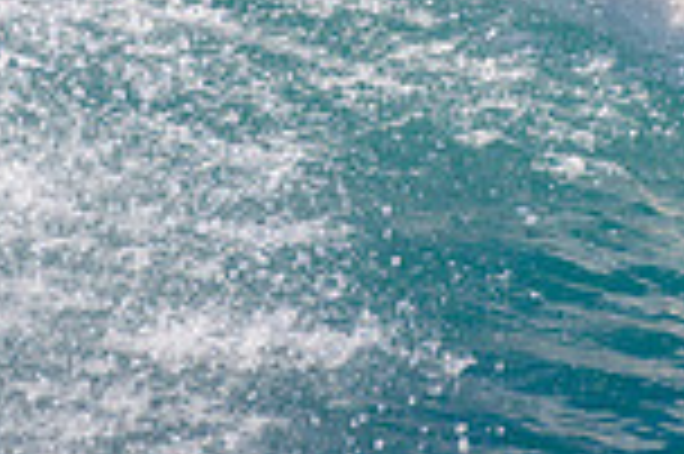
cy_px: -419
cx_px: 546
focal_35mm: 2345
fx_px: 44506
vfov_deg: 0.6
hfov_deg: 0.9
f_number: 5.6
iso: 220
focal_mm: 500
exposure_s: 1/2000
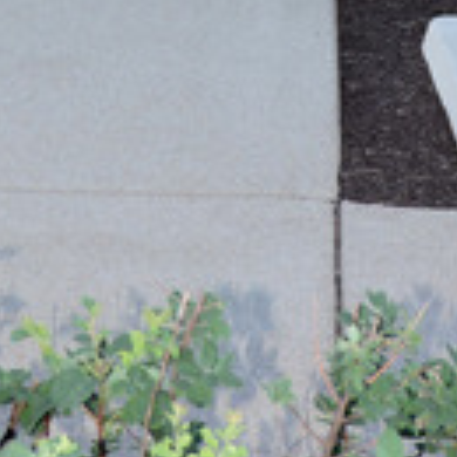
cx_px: 109
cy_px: -345
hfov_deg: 12.4
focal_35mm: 140
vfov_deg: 11.6
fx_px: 2091
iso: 100
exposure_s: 1/125
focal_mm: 7.7
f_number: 3.4
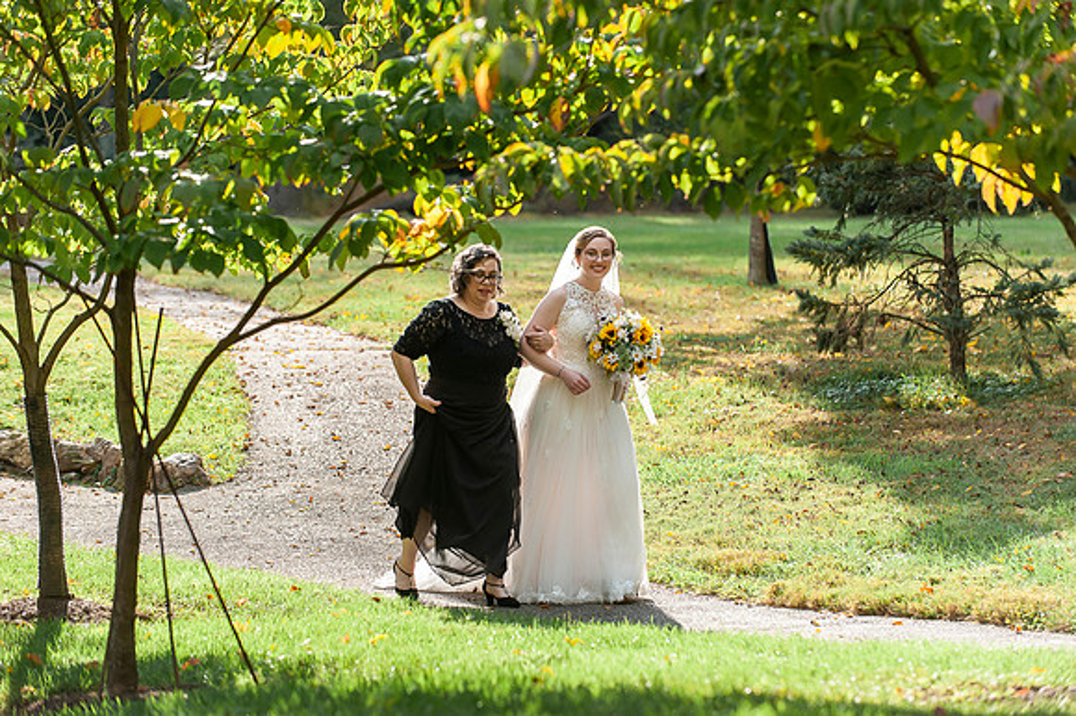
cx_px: 538
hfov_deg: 16.4
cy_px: 358
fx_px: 3734
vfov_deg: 11.0
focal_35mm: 125
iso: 640
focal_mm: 125
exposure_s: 1/1600
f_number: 4
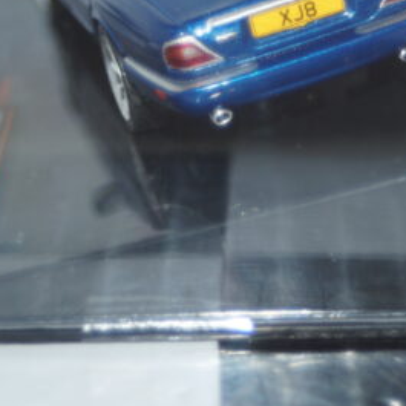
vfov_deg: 10.1
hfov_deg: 10.1
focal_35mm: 173
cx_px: 251
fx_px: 2296
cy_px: 106
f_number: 5.6
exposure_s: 1/80
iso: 250
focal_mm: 60
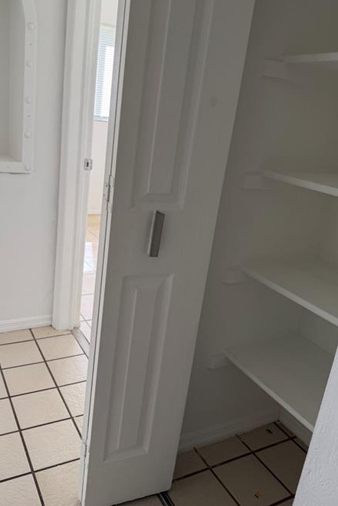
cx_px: 143
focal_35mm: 29
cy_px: 242
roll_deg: -6.5
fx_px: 408
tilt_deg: -16.8
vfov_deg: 63.6
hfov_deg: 44.8
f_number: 1.78
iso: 80
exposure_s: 1/173
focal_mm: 6.76
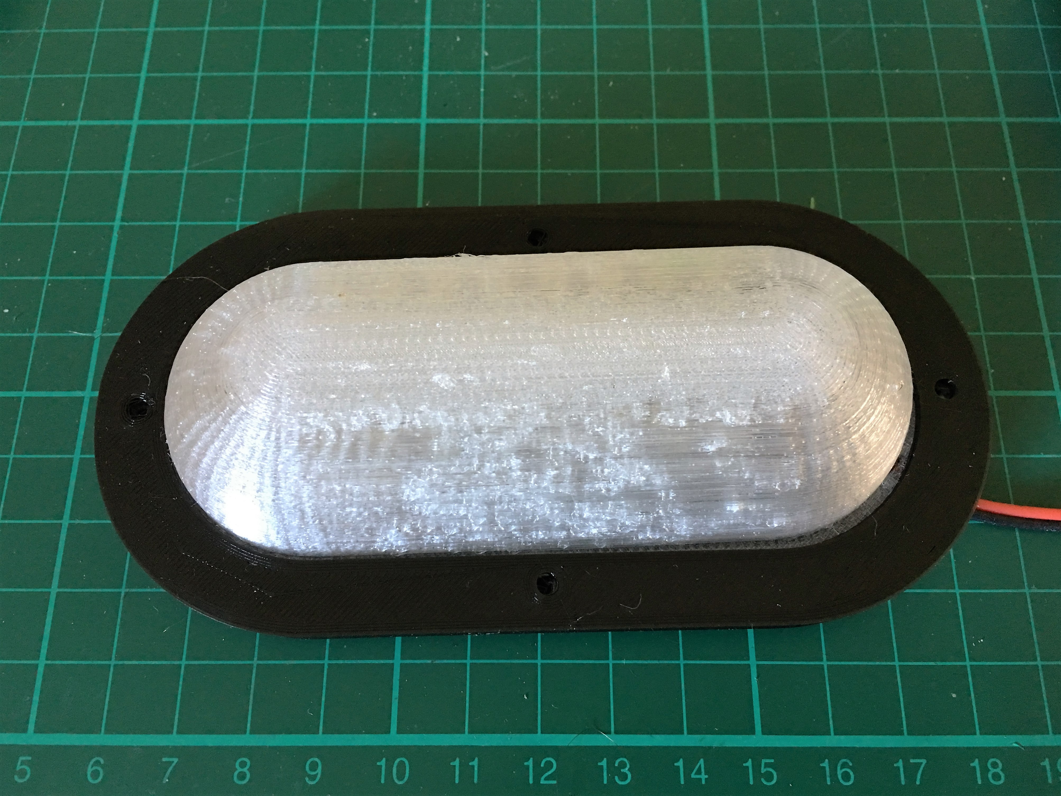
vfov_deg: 48.2
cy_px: 398
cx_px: 530
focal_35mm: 29
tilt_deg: -68.4
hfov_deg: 61.7
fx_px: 889
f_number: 2.2
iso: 100
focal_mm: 4.15
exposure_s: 1/17
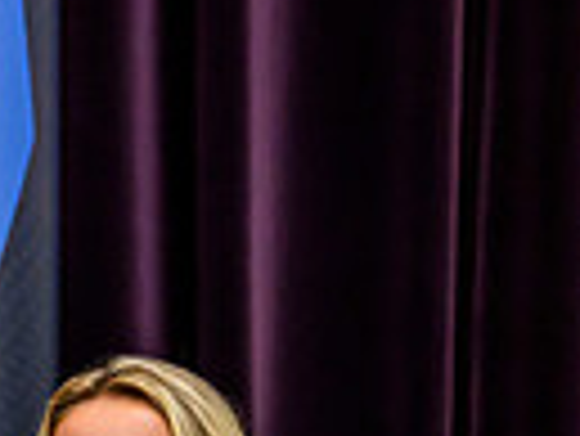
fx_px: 3623
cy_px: 725
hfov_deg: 8.6
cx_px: -664
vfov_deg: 6.8
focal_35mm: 216
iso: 4000
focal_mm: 46
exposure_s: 1/250
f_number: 3.5
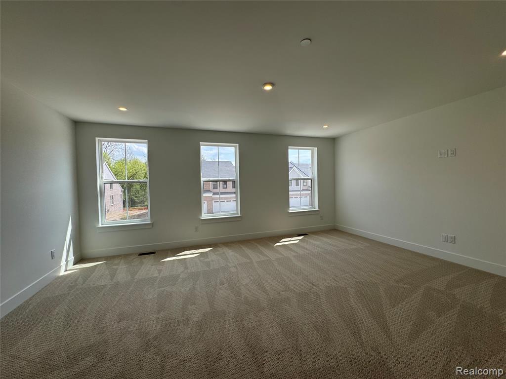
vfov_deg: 85.7
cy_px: 190
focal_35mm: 14
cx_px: 253
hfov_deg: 102.1
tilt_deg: -1.9
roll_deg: +1.1
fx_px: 205
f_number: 2.2
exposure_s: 1/451
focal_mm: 2.22
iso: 40
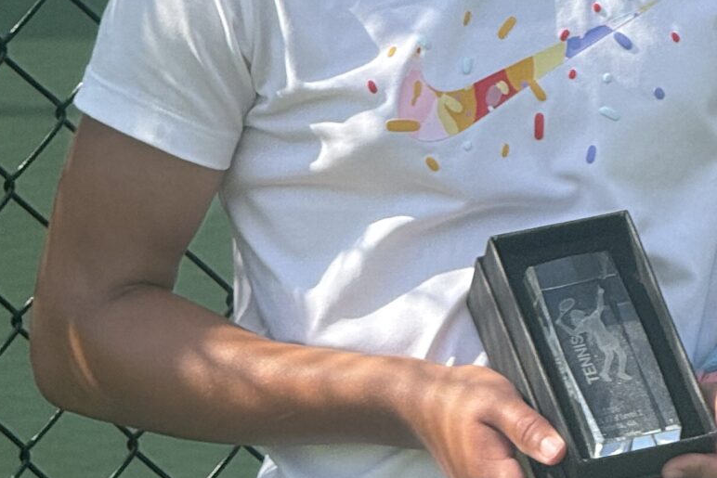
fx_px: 8246
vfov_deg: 3.3
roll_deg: +2.3
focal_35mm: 414
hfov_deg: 5.0
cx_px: 762
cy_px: 398
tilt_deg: -16.3
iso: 50
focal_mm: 15.66
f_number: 2.8
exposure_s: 1/522
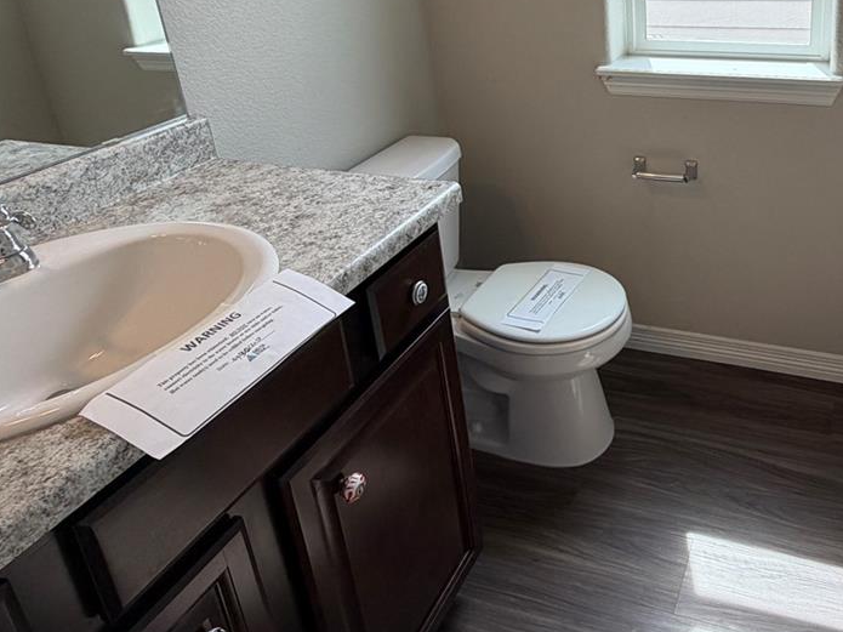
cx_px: 651
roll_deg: +2.7
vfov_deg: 45.9
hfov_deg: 57.9
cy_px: 133
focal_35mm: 29
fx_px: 706
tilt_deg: -19.5
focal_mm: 2.22
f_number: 2.2
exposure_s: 1/121
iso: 64
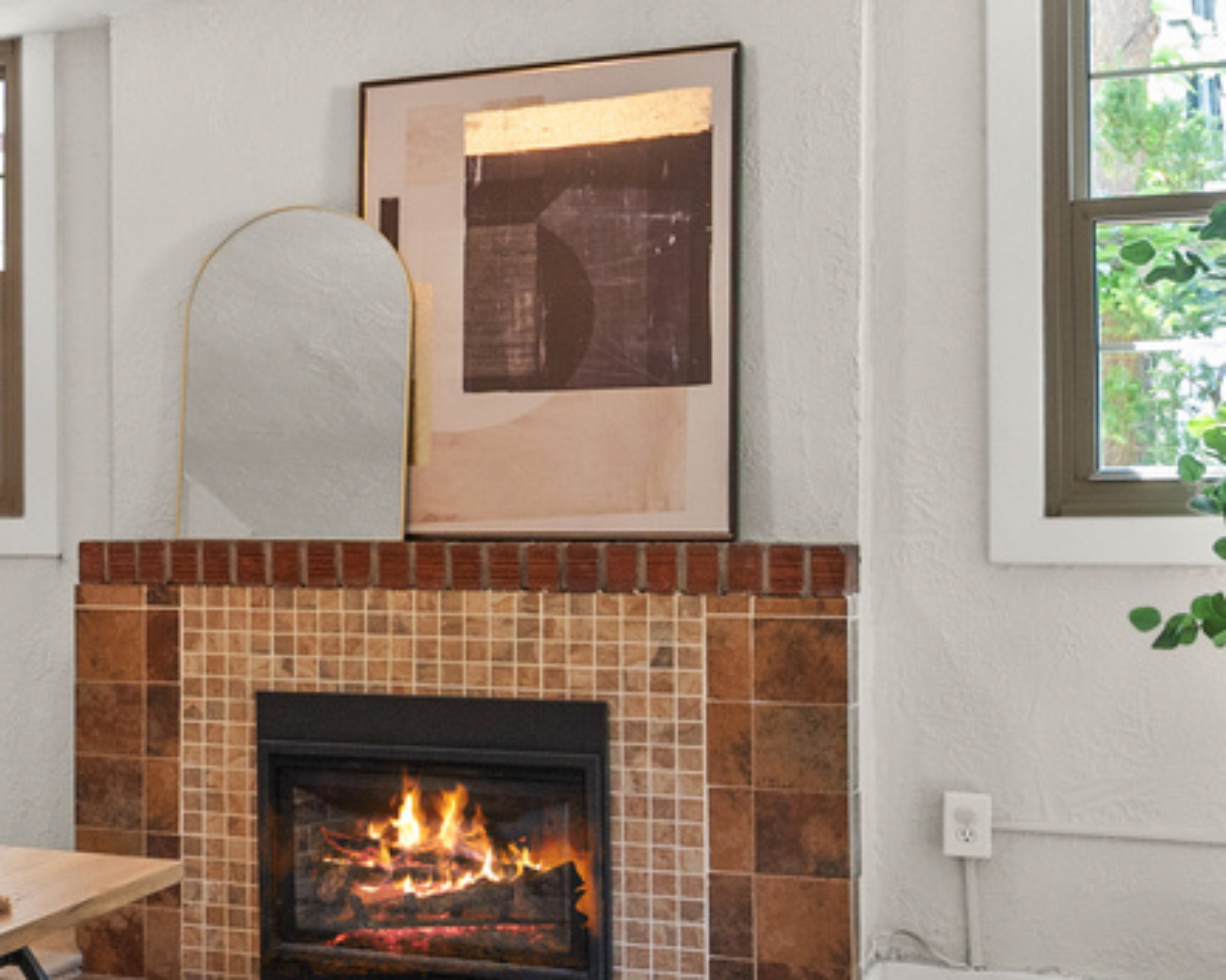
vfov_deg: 24.5
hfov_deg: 25.6
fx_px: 2249
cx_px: -421
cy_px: 376
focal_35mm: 62
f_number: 7.1
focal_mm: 14
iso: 500
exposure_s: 1/6
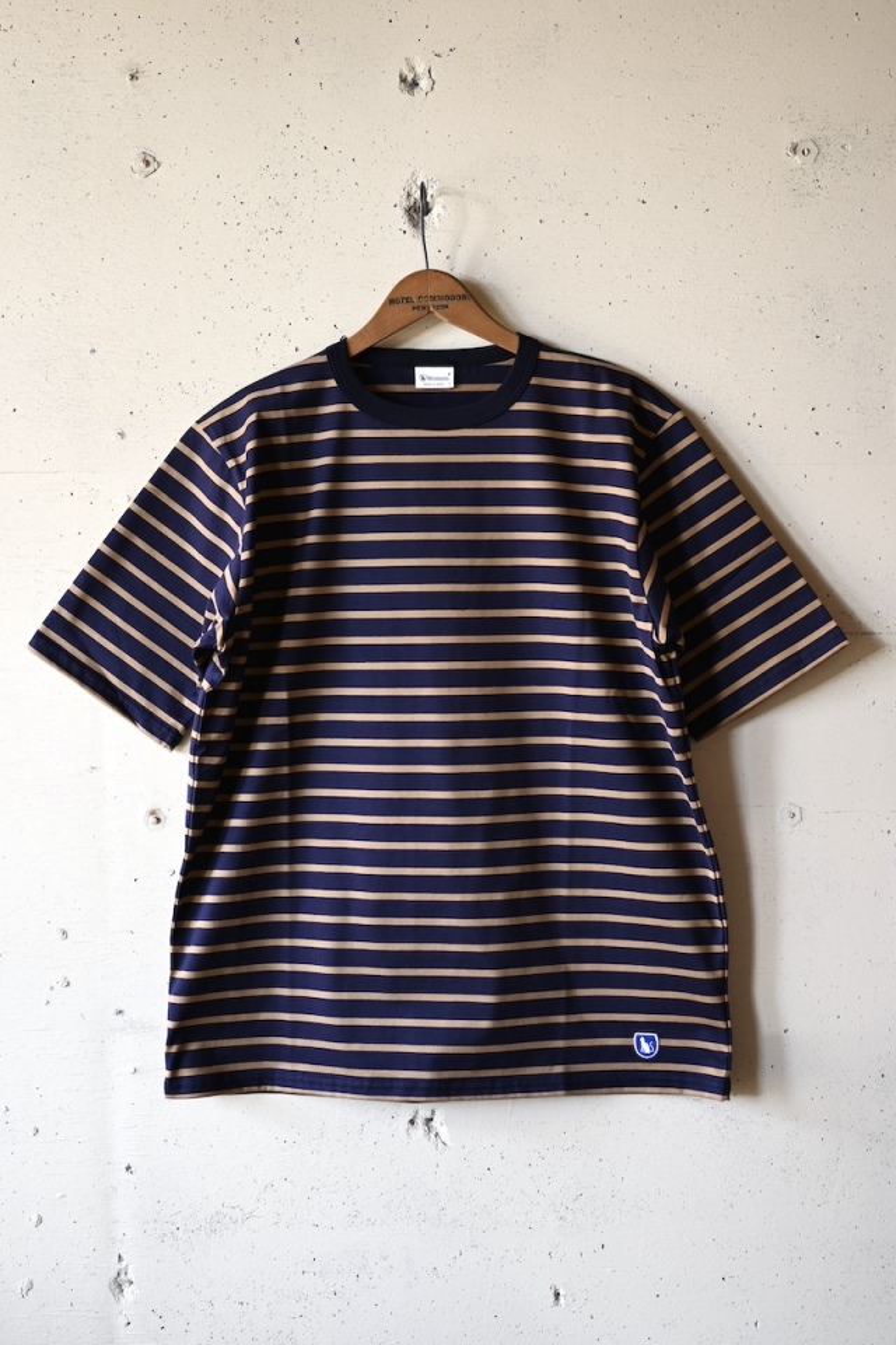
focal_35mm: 42
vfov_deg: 46.4
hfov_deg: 31.9
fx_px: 1568
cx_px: 448
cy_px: 672
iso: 100
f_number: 2.8
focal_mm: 28
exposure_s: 1/50
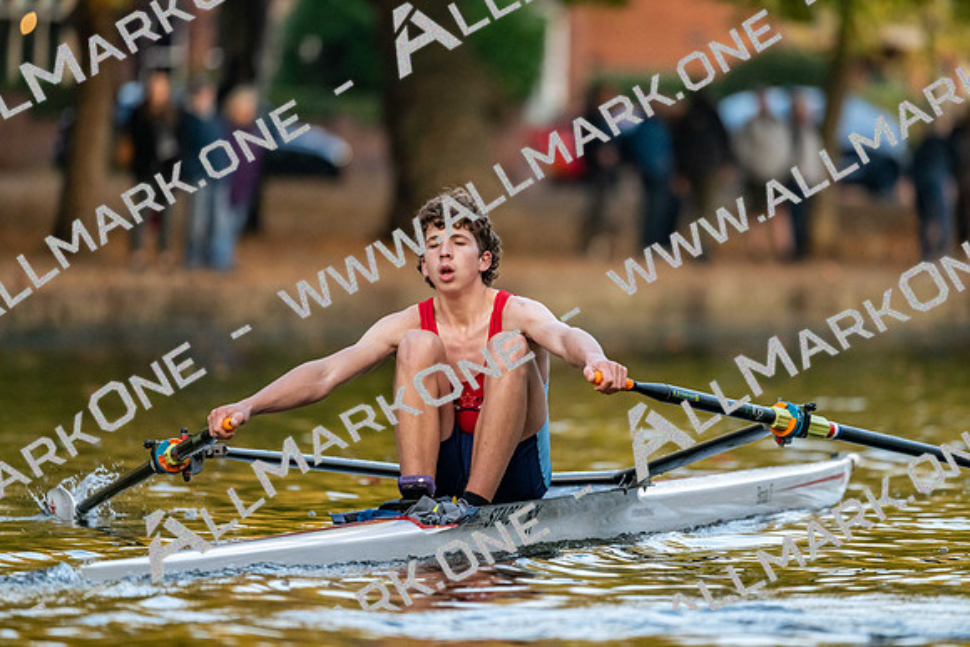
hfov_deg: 5.2
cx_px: 485
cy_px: 324
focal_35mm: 400
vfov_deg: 3.4
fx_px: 10780
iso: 4000
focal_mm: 400
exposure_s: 1/2500
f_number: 4.5
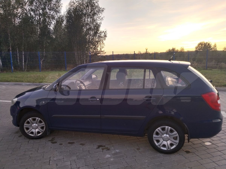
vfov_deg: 53.1
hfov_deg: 67.3
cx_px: 113
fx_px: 170
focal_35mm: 26
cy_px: 84
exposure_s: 1/50
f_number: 1.8
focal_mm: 4.05
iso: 343
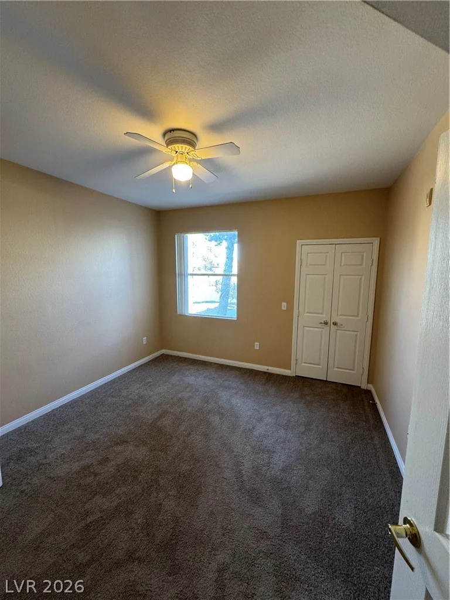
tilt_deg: -6.4
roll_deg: +1.3
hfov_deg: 85.7
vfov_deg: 102.1
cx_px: 225
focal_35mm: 14
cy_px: 300
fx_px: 243
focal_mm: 2.22
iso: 160
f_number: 2.2
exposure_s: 1/60
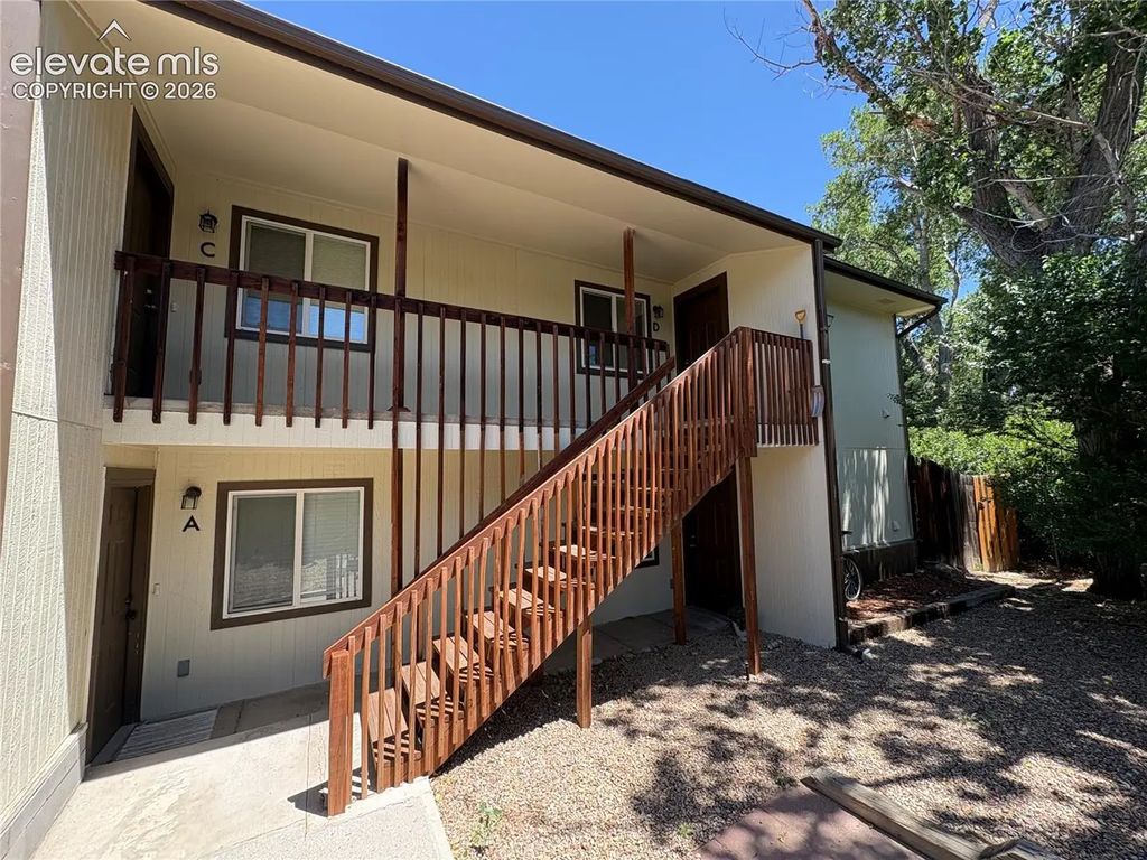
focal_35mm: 14
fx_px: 464
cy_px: 430
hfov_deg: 102.1
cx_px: 574
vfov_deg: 85.7
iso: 40
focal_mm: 2.22
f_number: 2.2
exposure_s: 1/253
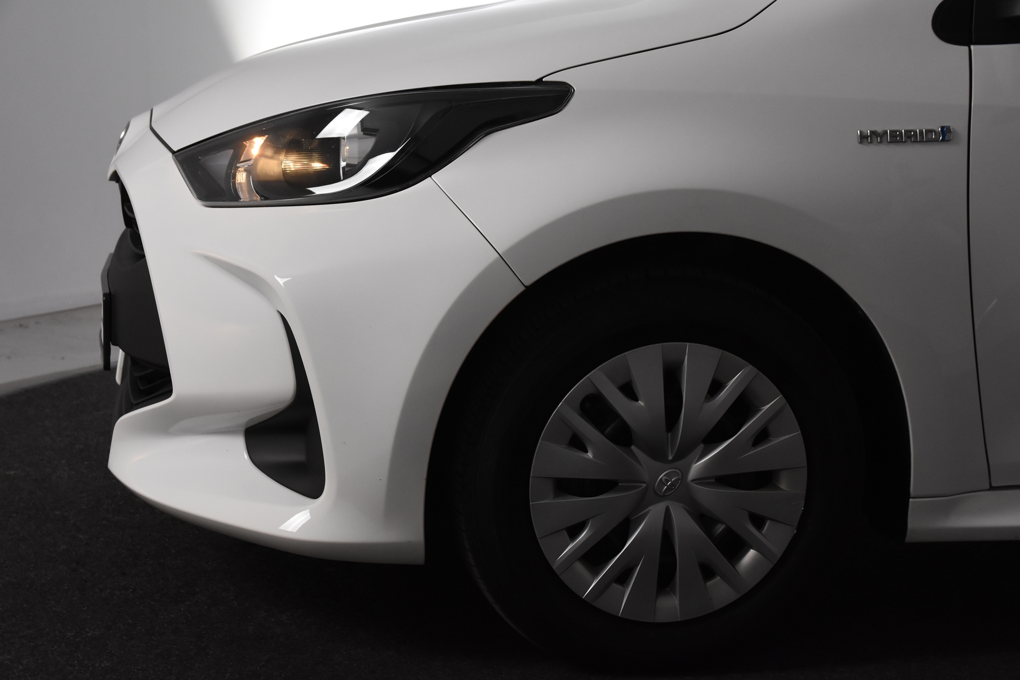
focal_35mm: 57
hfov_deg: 35.1
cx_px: 510
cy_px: 340
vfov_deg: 23.8
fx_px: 1615
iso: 1600
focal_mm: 38
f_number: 6.3
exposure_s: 1/160
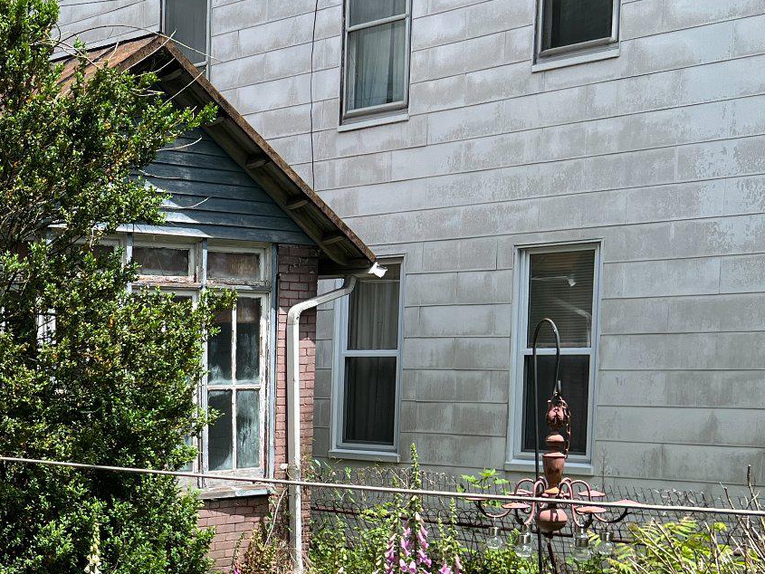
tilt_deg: -4.7
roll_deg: +0.0
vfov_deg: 22.9
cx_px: -97
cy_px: 466
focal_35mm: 63
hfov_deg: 27.8
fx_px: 1392
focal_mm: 5.7
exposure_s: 1/3460
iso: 50
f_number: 1.5
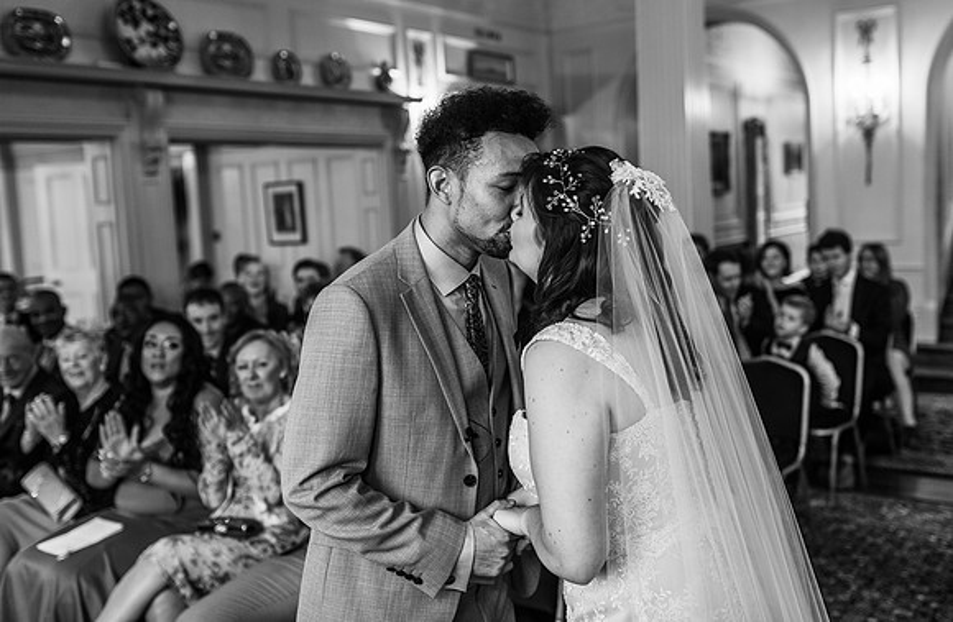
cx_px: 520
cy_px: 276
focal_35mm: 38
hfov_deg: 50.5
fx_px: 1010
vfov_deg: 34.2
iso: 200
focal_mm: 35
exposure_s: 1/100
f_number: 2.5
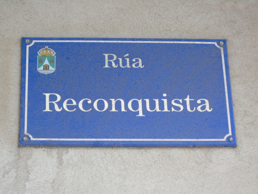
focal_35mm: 142
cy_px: 97
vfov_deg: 10.4
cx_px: 129
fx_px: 1058
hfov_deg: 13.9
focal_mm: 25
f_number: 4.7
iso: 400
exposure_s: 1/80
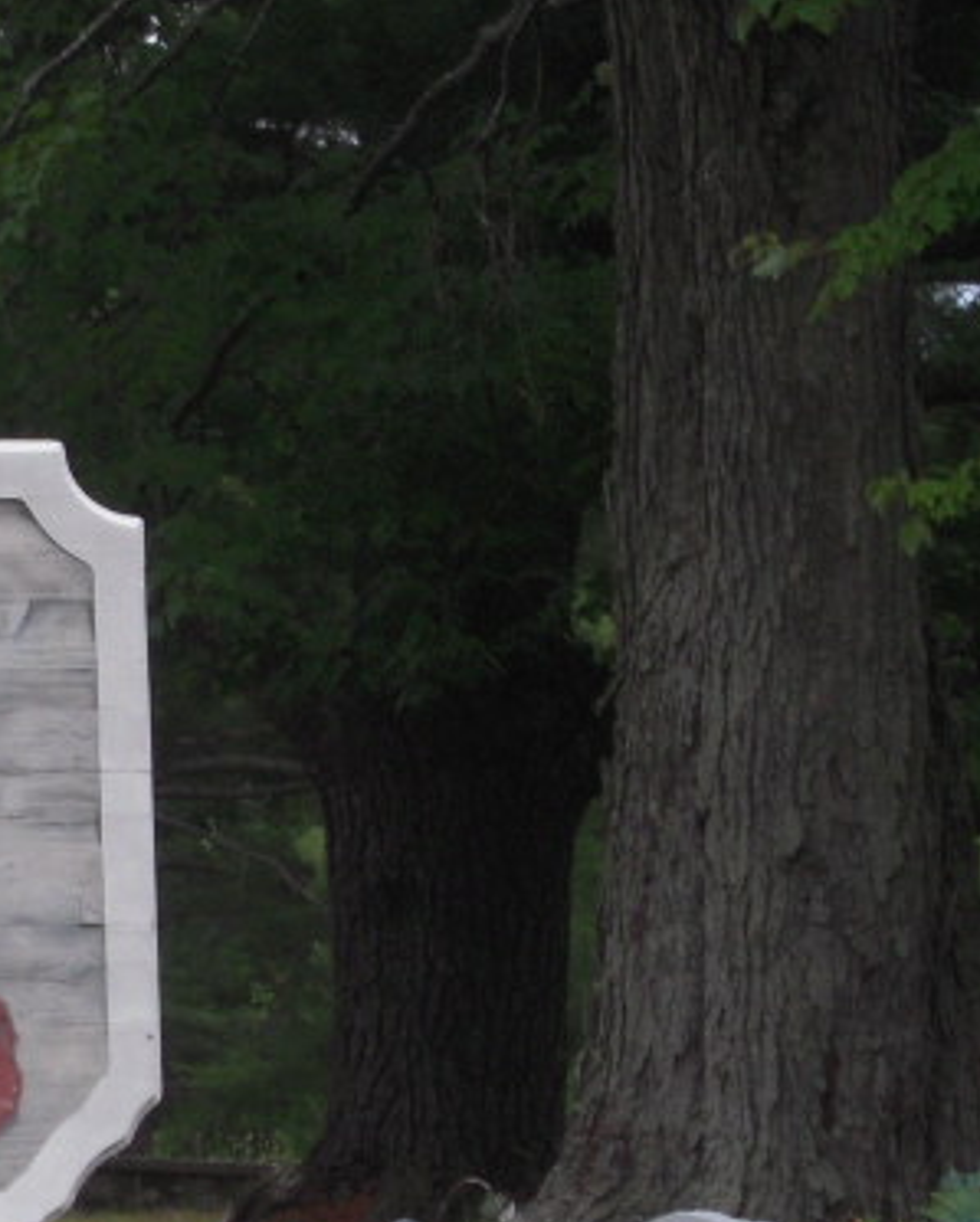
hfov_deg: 5.1
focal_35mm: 300
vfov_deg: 6.4
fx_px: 10863
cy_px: 1035
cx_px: -669
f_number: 5.8
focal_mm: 20
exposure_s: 1/250
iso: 160
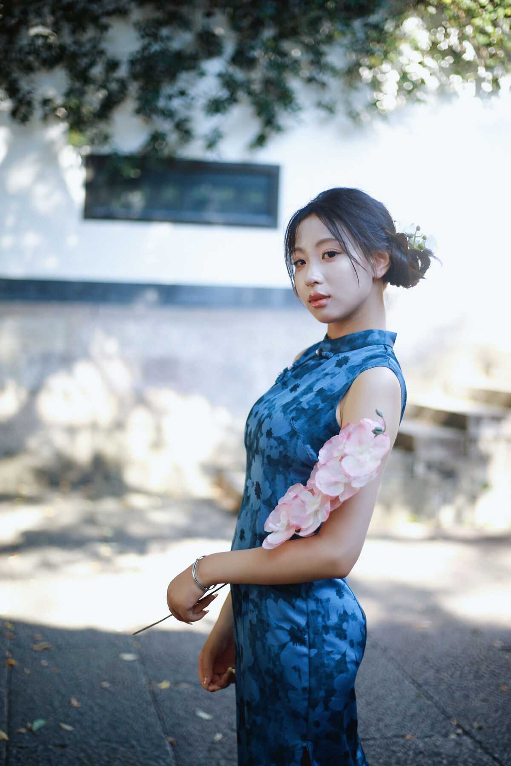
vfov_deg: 40.3
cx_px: 256
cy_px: 383
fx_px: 1043
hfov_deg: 27.5
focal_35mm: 49
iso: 125
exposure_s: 1/200
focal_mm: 50
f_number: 1.8
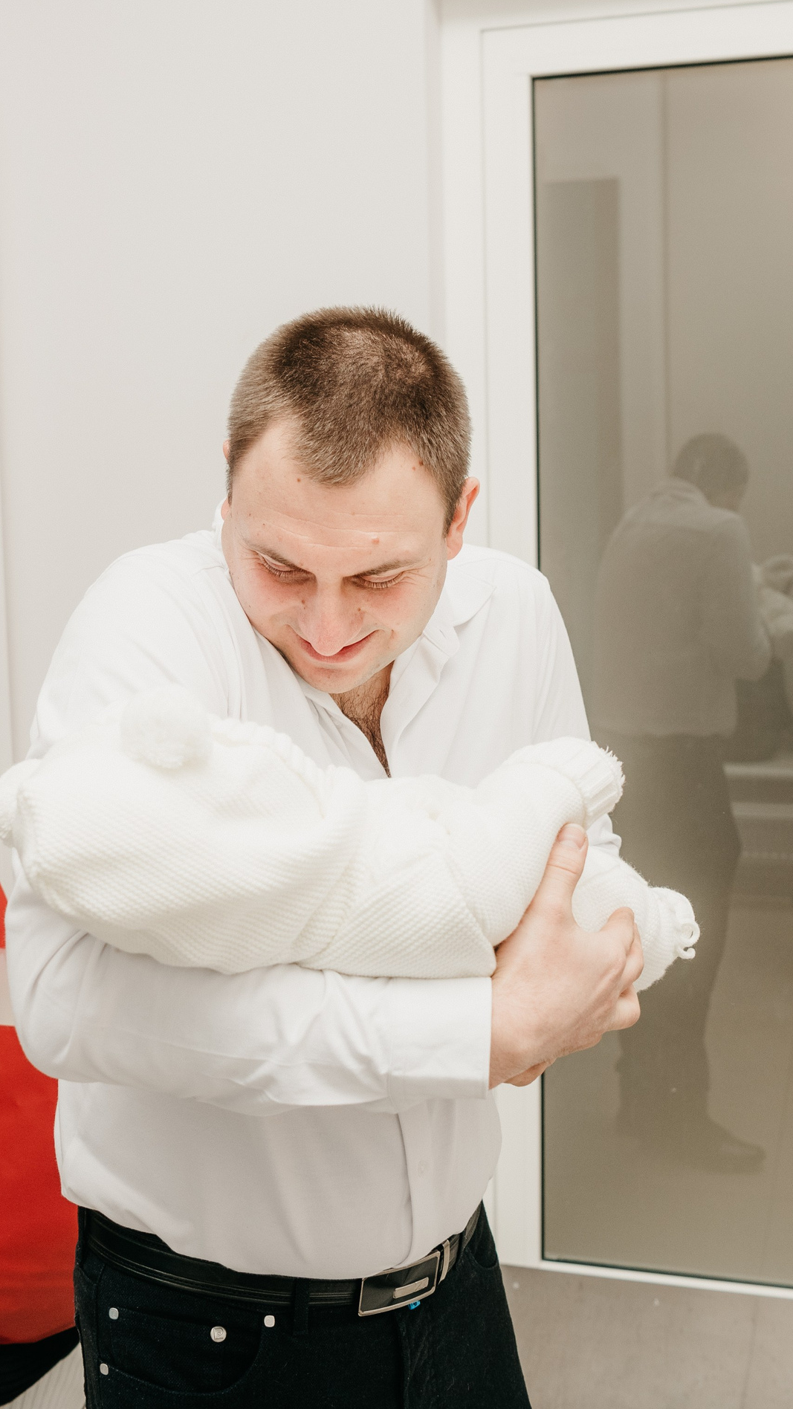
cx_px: 370
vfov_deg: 49.4
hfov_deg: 29.0
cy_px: 666
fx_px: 1532
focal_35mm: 41
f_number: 4
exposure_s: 1/160
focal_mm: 24
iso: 320
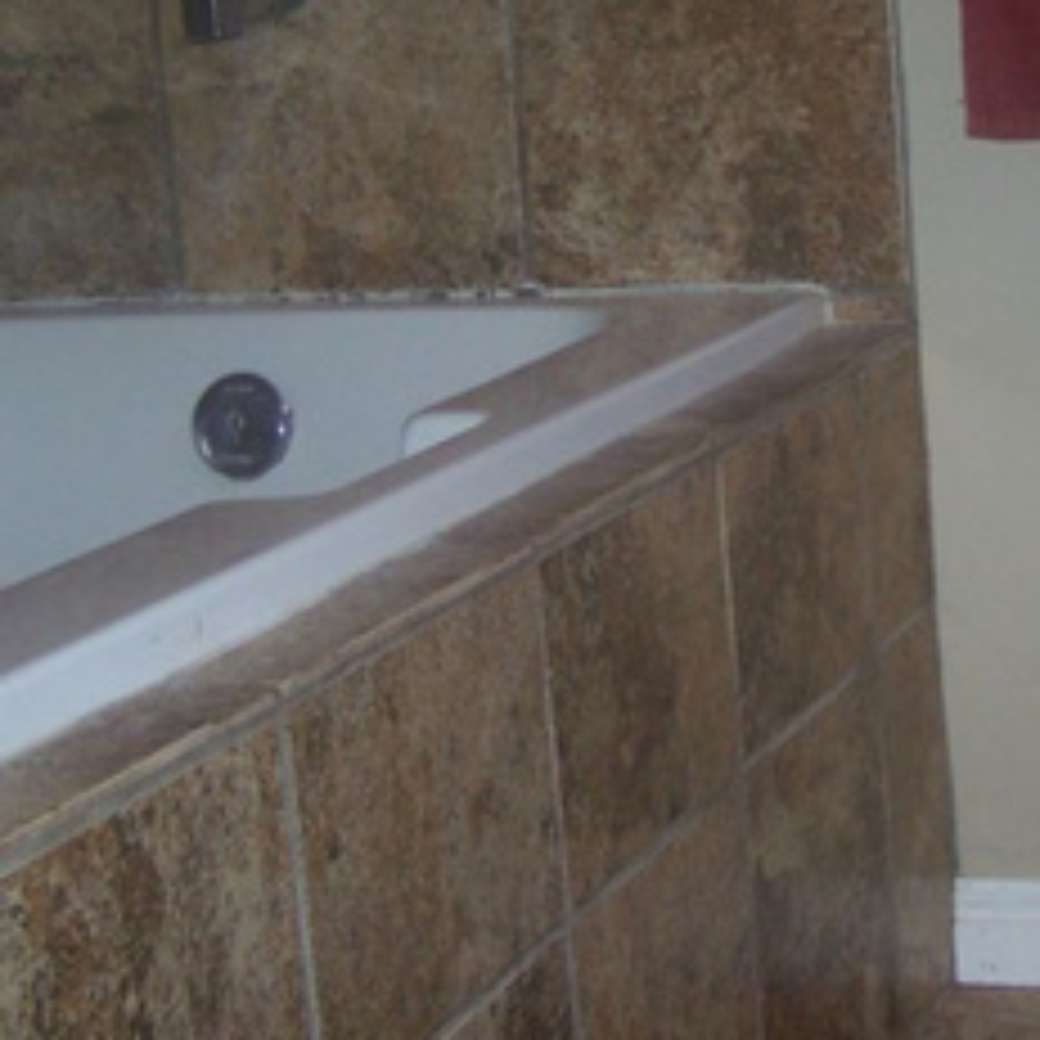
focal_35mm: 93
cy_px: 279
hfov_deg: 18.4
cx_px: 900
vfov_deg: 18.6
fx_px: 3161
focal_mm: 6.3
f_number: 2.8
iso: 80
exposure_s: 1/60
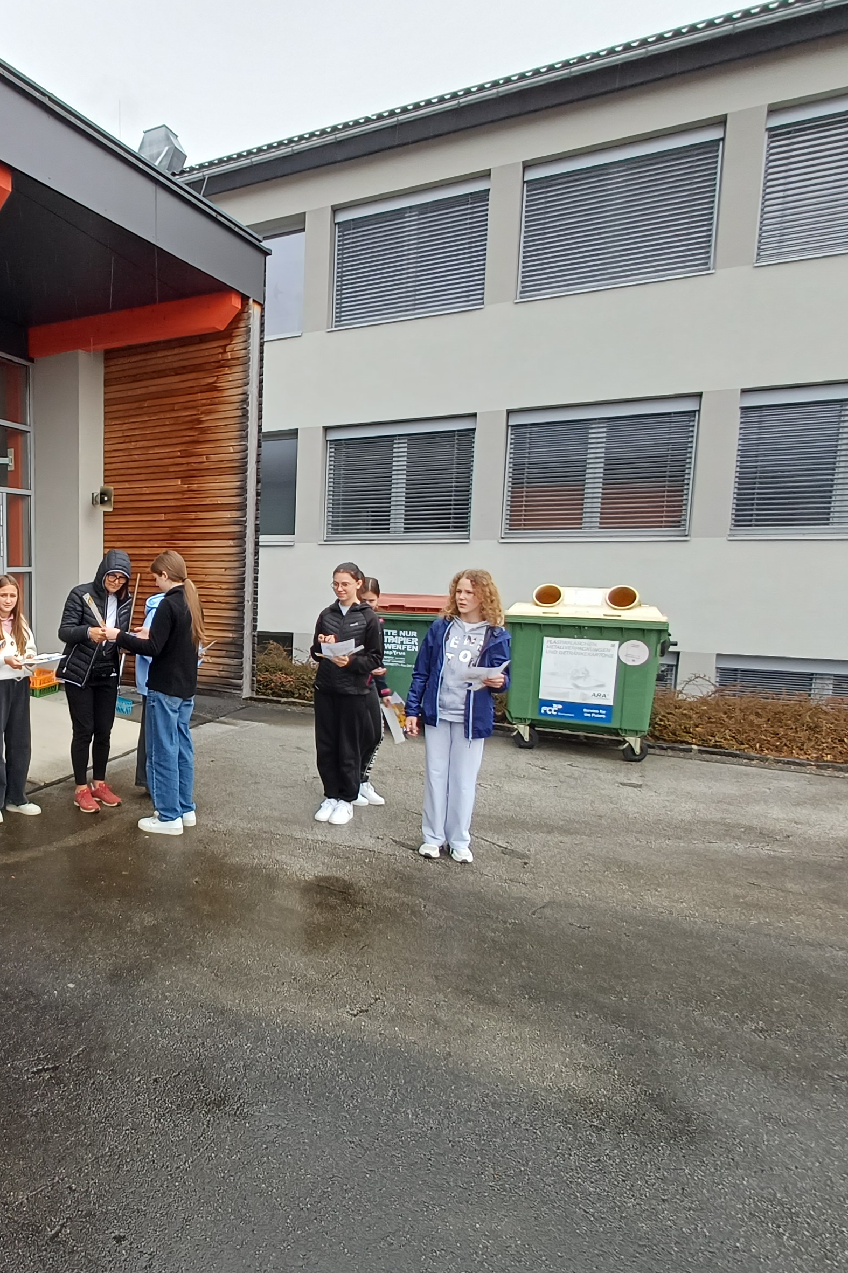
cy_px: 638
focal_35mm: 23
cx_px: 105
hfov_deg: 49.8
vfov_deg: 76.1
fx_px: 813
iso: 40
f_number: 2.2
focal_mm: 1.64
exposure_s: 1/196
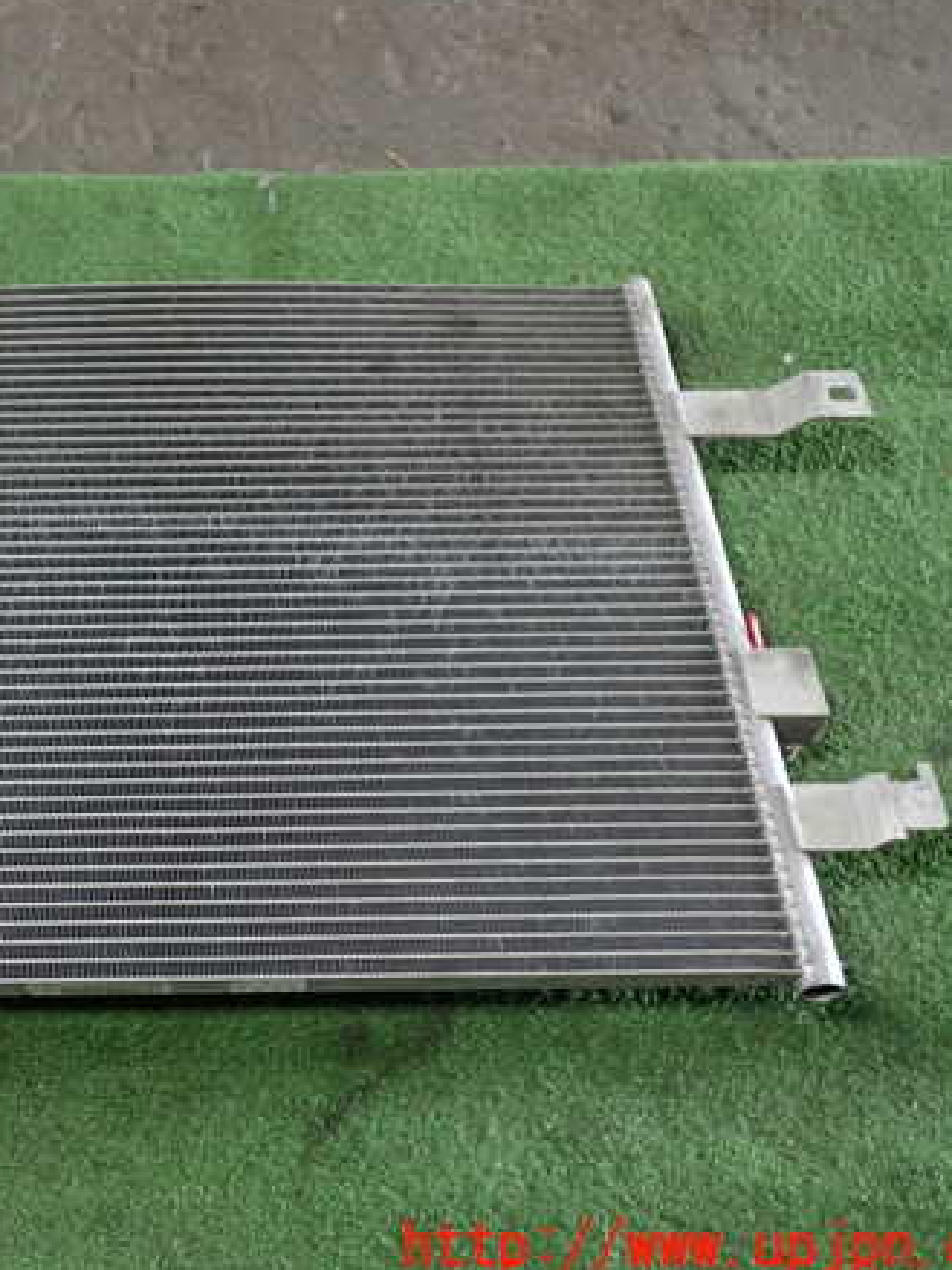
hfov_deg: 34.1
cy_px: 634
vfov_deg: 45.8
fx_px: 1504
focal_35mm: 41
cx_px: 188
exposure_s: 1/30
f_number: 2.3
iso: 200
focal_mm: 5.4
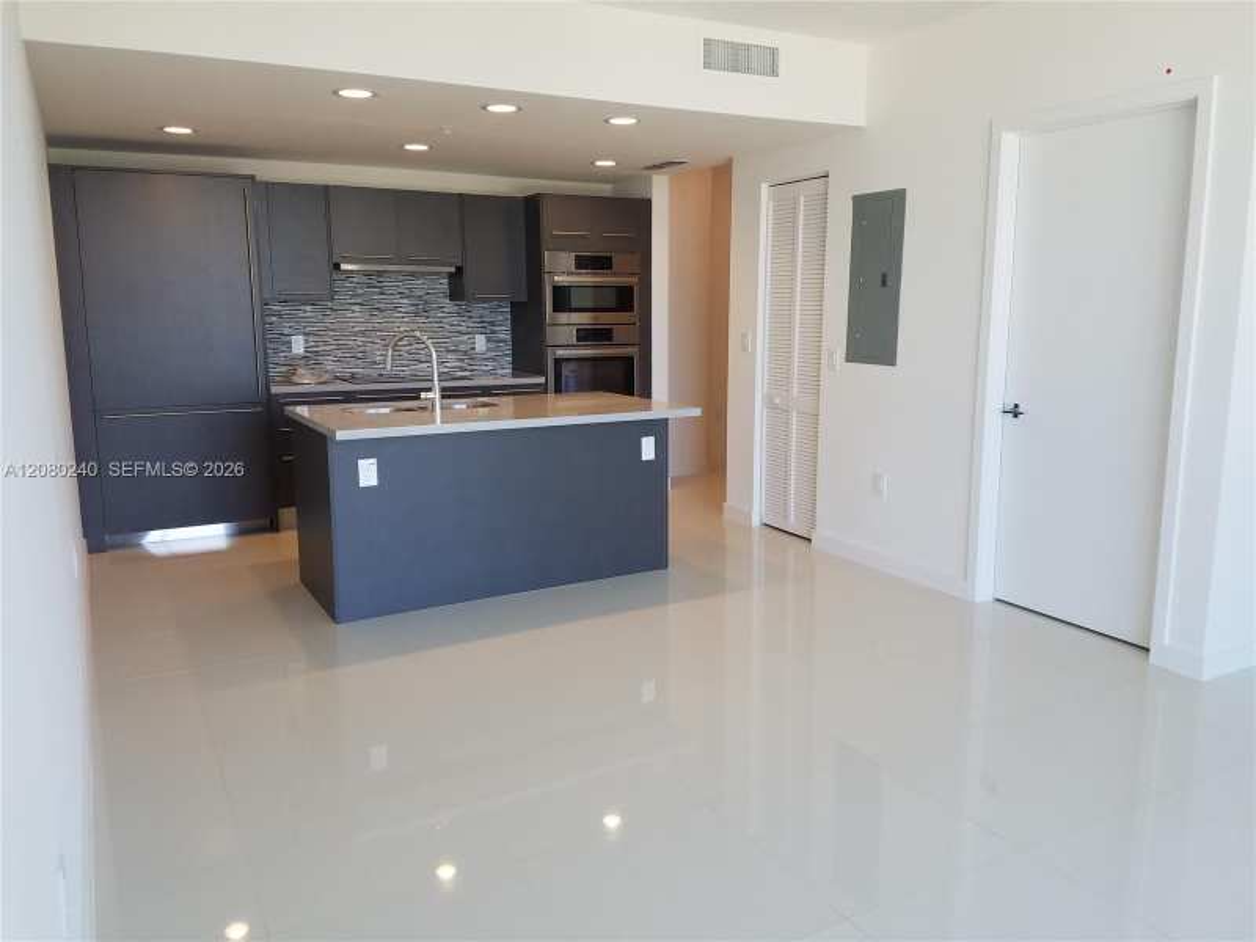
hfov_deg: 67.3
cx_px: 628
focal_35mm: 26
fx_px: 943
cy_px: 471
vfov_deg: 53.1
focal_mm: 4.2
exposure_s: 1/120
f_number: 1.7
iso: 64
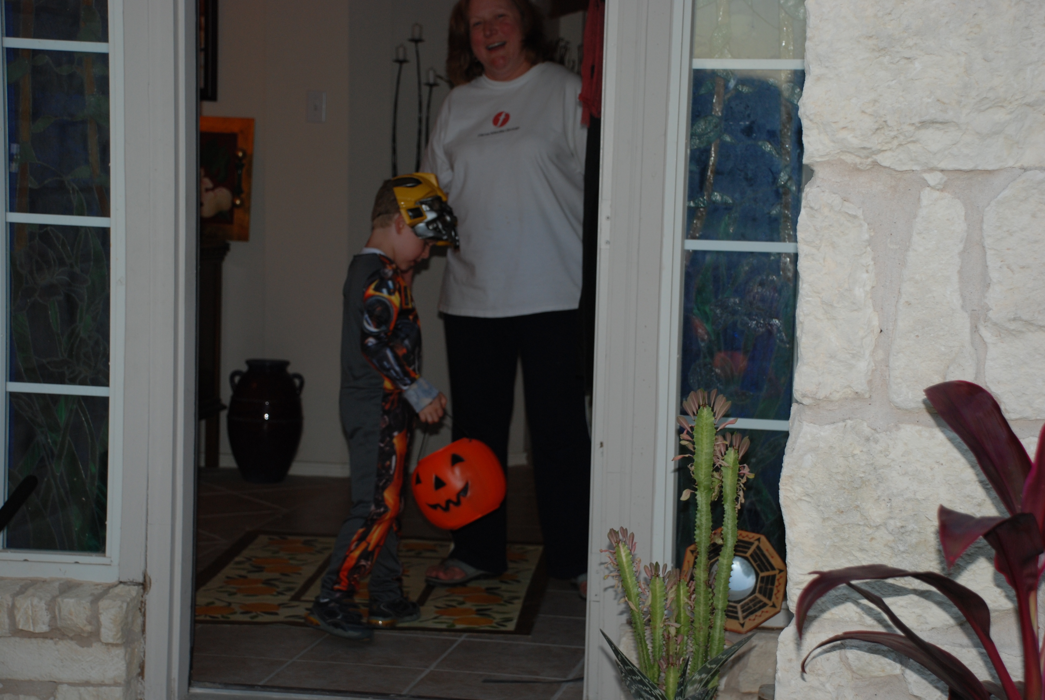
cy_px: 350
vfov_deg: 19.0
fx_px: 2092
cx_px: 522
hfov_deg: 28.0
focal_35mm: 72
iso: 200
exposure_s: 1/60
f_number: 4.8
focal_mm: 48
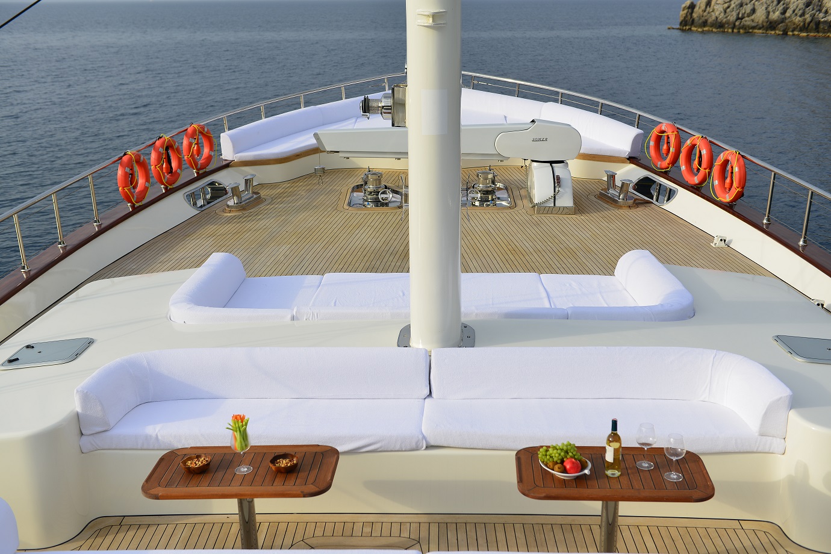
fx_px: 969
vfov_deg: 31.9
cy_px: 277
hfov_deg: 46.4
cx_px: 416
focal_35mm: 42
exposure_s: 1/640
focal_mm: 42
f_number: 4
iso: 100
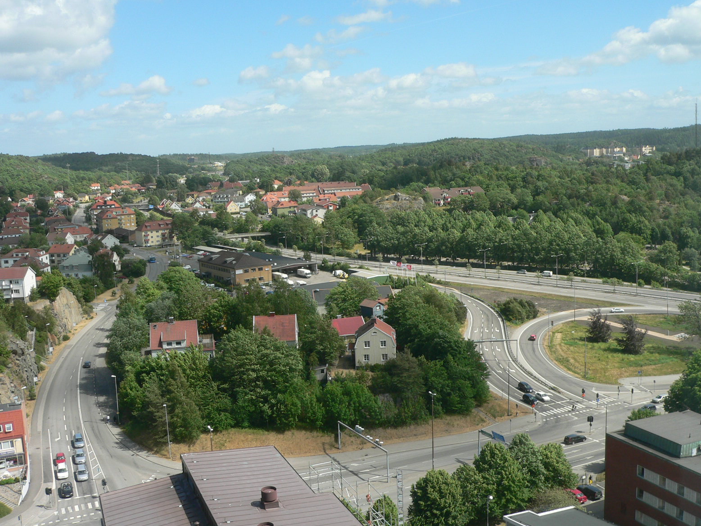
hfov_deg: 50.1
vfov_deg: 38.7
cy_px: 259
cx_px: 353
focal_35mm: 37
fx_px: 749
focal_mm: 6
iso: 80
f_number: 4
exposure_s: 1/400
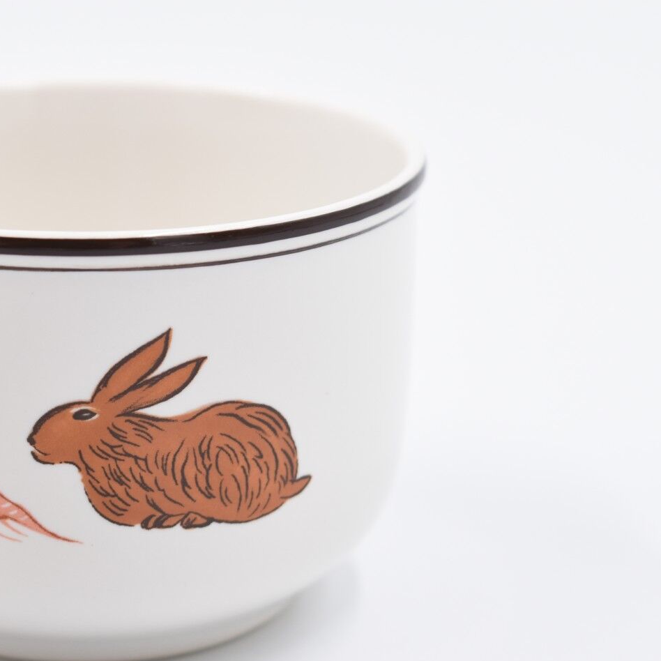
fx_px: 2614
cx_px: 121
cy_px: 414
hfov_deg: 14.3
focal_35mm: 121
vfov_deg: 14.4
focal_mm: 50
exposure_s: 1/160
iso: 320
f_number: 5.6
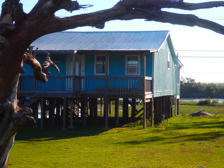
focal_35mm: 88
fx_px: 569
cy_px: 84
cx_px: 112
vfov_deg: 16.8
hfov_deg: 22.3
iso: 100
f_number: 4.8
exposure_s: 1/500
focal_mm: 15.8
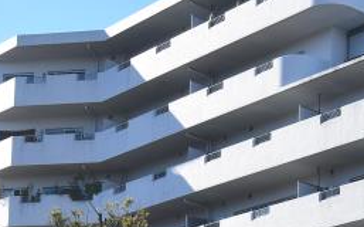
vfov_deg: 10.2
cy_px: 386
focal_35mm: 122
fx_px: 1209
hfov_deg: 17.0
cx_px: 288
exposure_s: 1/250
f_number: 8
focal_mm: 20
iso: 125
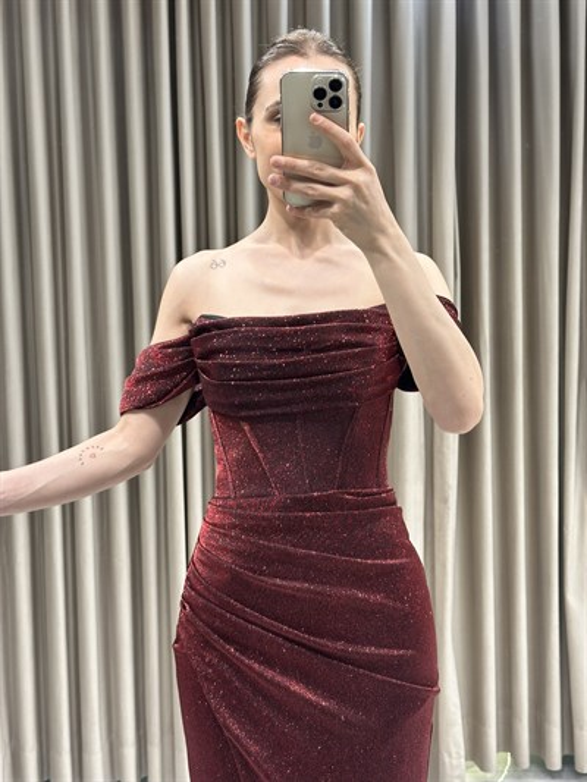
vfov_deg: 39.6
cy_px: 391
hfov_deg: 30.3
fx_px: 1085
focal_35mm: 48
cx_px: 294
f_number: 1.78
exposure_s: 1/344
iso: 64
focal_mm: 6.86
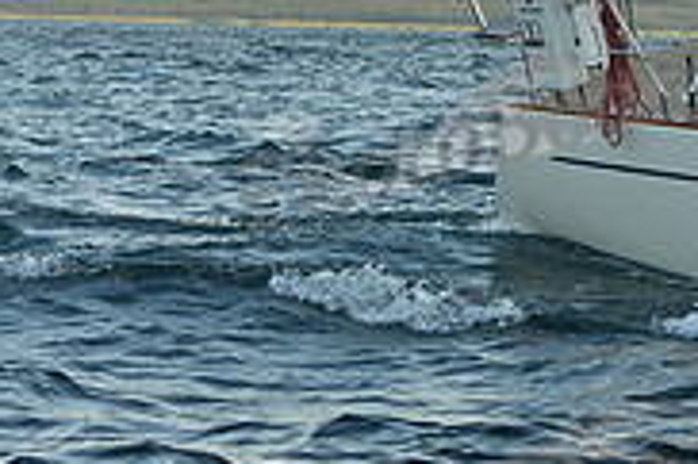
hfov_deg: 9.0
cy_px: -121
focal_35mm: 223
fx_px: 4320
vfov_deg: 6.1
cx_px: 982
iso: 800
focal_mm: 70
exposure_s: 1/800
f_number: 6.3
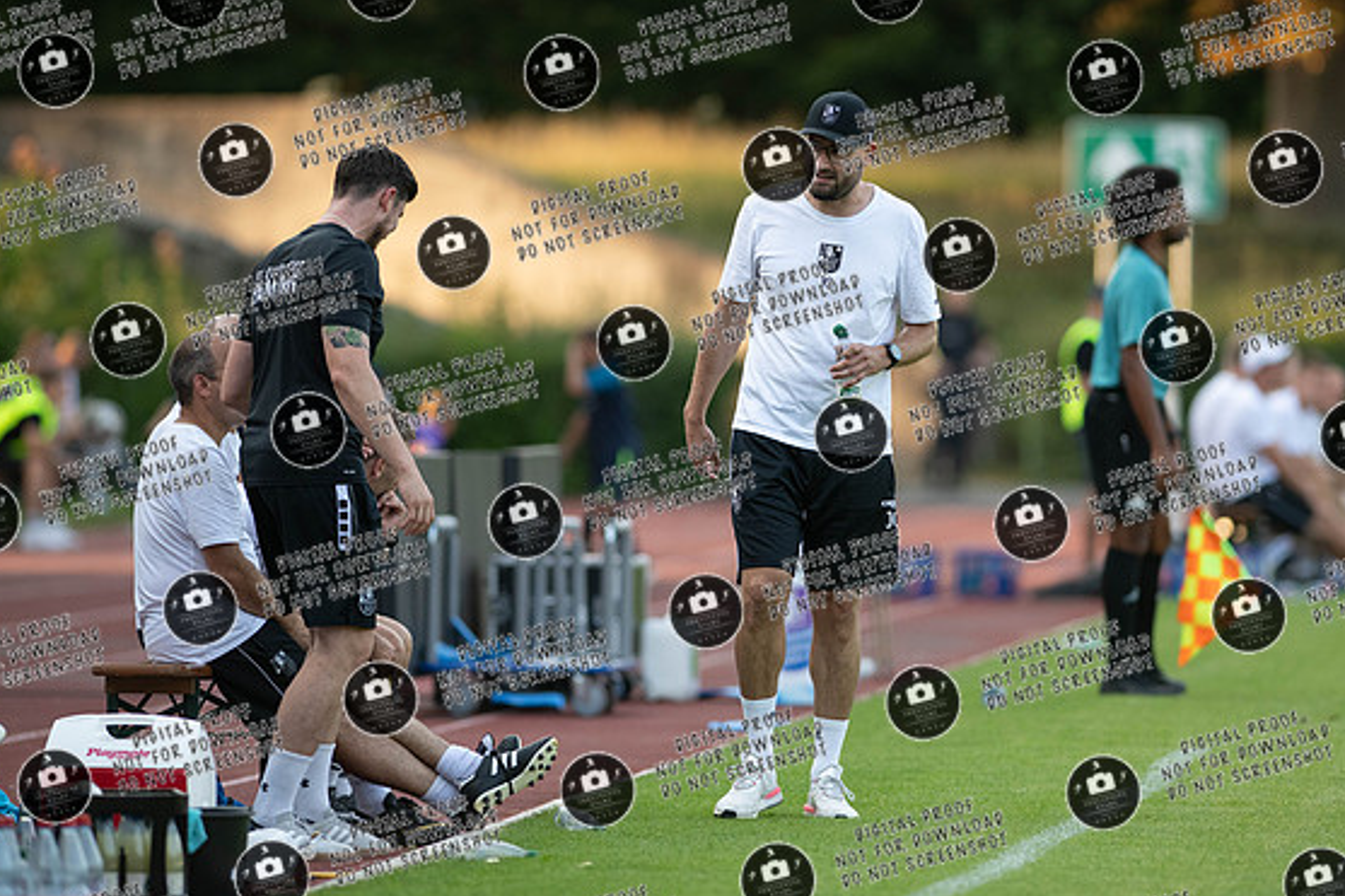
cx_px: 784
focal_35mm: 391
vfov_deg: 3.5
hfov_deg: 5.3
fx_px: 14603
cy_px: 379
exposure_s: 1/1600
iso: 900
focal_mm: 300
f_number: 3.2
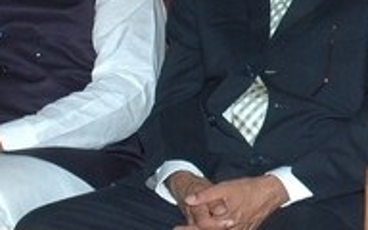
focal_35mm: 159
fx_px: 1596
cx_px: 395
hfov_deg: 12.9
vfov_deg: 8.2
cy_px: 127
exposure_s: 1/125
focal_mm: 25
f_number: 5.6
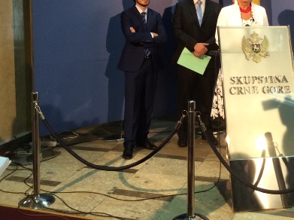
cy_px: 45
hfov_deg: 35.3
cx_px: 195
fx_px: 458
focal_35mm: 54
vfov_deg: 26.5
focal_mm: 3.3
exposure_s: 1/24
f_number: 2.4
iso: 80
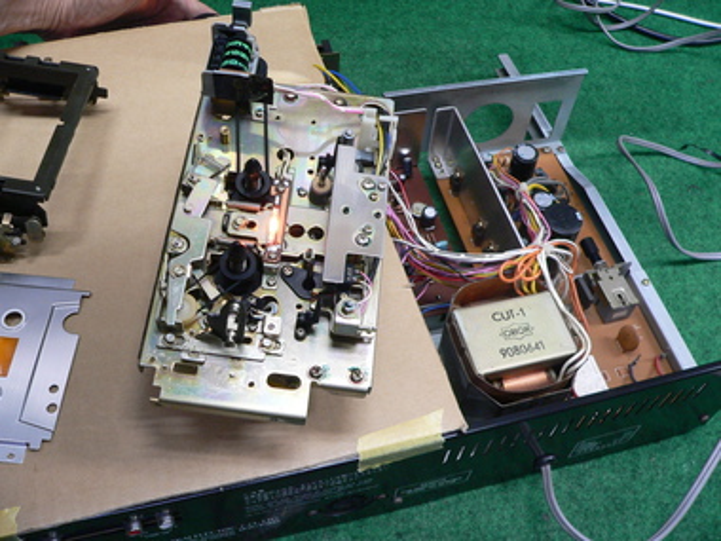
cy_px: 270
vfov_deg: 39.7
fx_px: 750
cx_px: 360
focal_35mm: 36
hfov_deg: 51.4
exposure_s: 1/20
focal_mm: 6
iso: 200
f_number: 2.8
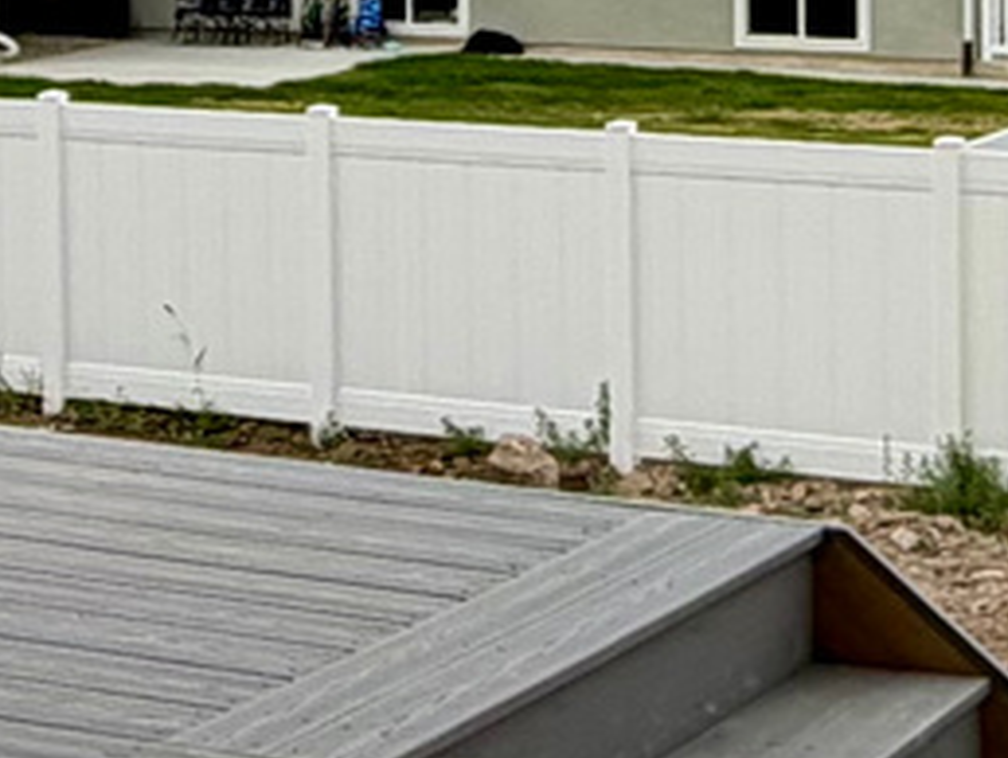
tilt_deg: -1.3
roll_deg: +0.6
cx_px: 606
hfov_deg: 17.7
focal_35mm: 111
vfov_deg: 13.0
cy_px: -199
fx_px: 3235
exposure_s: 1/1235
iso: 20
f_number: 2.2
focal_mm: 2.22
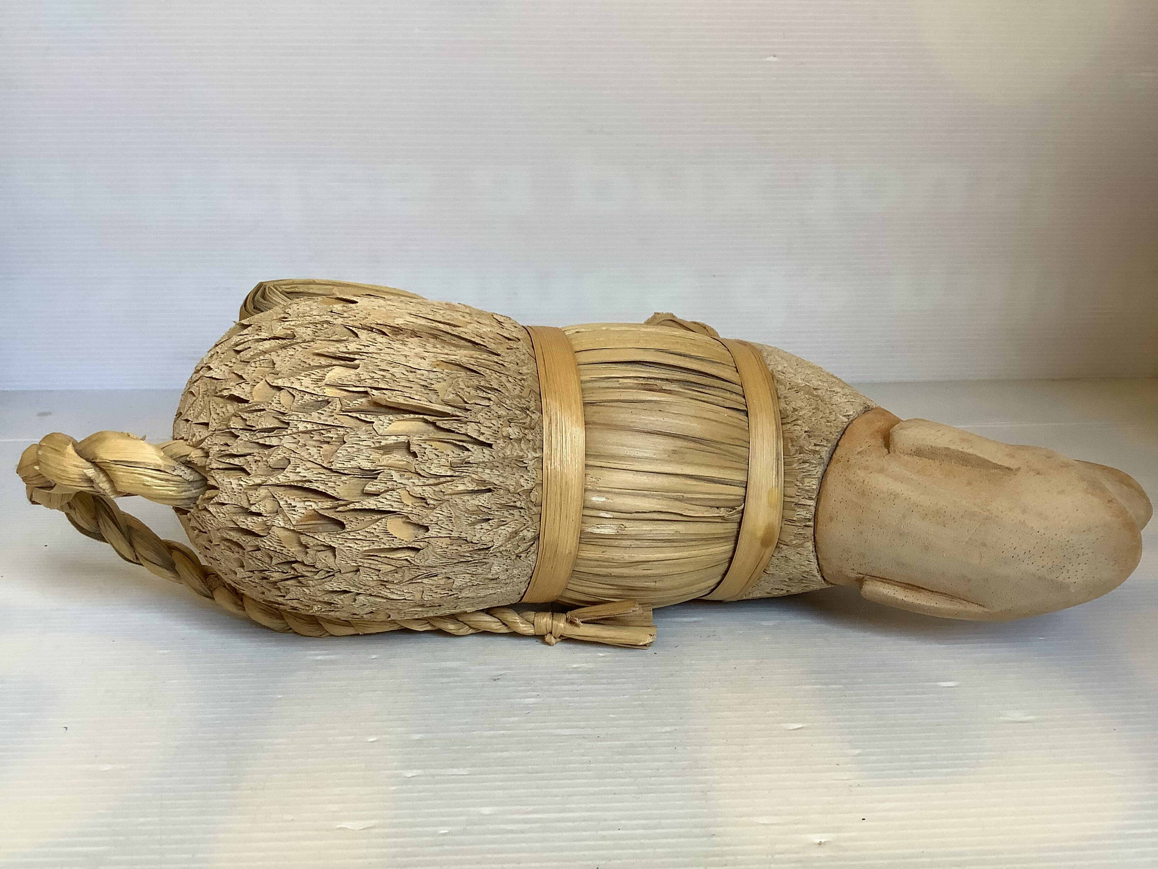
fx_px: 1037
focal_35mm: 31
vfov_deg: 45.4
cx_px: 579
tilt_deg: -15.9
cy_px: 434
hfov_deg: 58.4
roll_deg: +0.6
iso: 80
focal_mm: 3.3
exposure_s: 1/50
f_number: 2.4
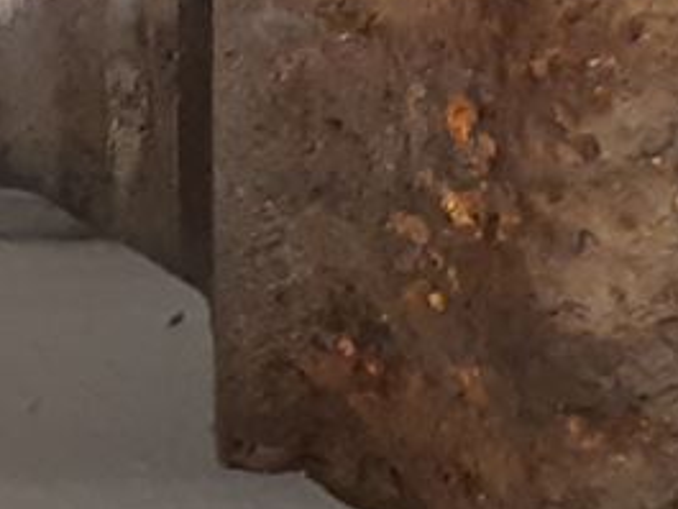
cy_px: -33
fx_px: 3939
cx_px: 202
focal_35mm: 201
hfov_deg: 9.8
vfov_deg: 7.4
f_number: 1.7
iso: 200
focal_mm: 3.93
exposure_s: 1/50
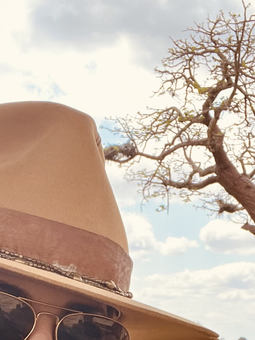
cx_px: 142
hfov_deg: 21.6
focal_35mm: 68
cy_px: 383
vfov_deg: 26.1
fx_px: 668
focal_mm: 2.71
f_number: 2.2
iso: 32
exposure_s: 1/260
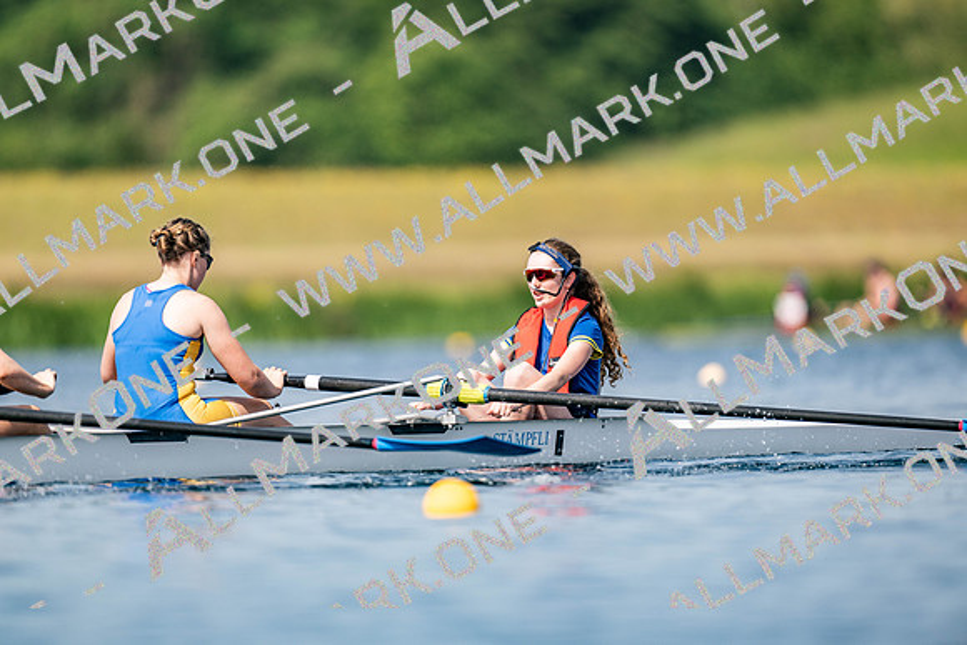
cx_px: 484
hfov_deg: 3.4
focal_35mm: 600
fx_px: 16120
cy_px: 322
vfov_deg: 2.3
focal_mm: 600
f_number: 4
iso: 140
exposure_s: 1/2500
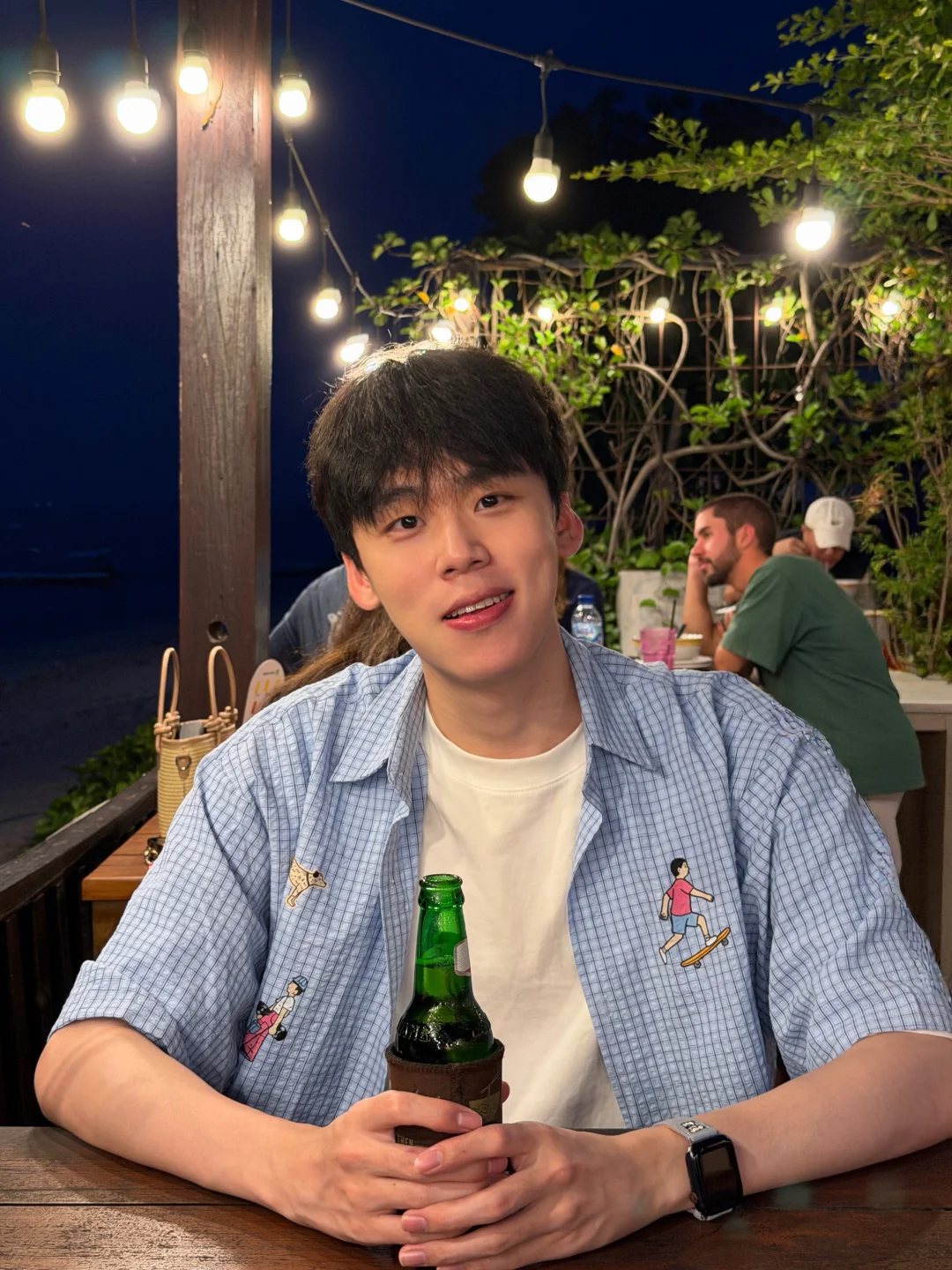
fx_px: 1760
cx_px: 476
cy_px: 635
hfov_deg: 30.3
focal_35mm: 48
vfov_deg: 39.7
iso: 200
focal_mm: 6.76
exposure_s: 1/33
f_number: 1.78
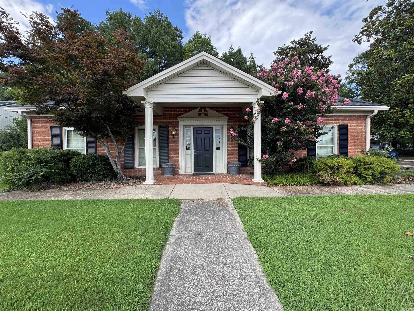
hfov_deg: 102.1
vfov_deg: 85.7
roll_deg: -0.1
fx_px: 167
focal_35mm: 14
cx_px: 207
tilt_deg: -0.7
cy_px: 156
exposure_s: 1/464
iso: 40
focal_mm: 2.22
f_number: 2.2
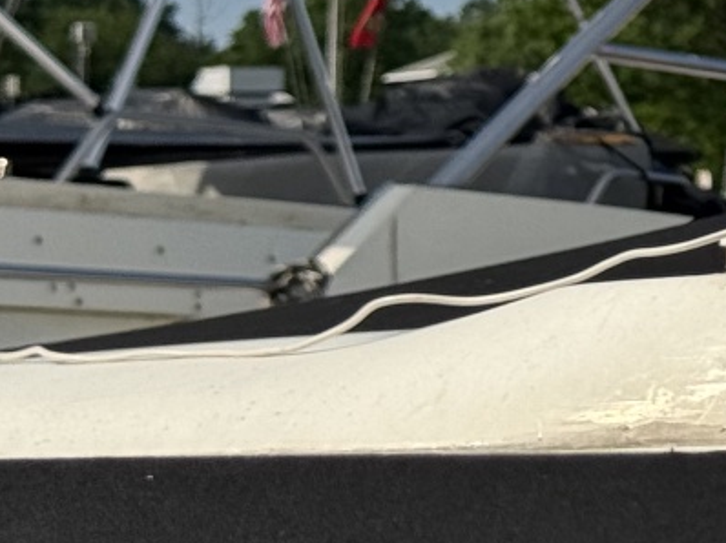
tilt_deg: +7.2
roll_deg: +0.7
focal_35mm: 193
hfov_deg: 9.7
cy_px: -100
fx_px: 4045
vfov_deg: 7.6
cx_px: 1335
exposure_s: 1/7937
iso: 64
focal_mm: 6.76
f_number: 1.78
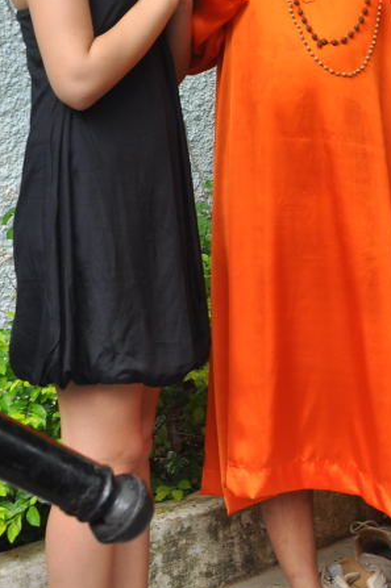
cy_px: 78
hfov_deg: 18.4
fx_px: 1178
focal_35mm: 72
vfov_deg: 27.2
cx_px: 382
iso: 250
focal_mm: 21
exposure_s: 1/160
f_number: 7.1
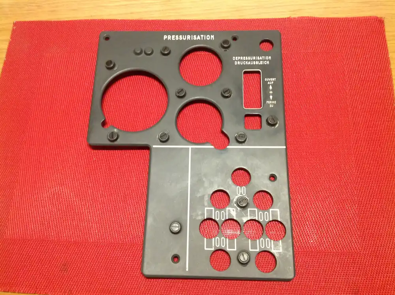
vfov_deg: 40.6
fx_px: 399
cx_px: 198
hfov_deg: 52.7
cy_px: 148
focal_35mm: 35
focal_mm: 4.28
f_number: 2.4
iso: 250
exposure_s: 1/15
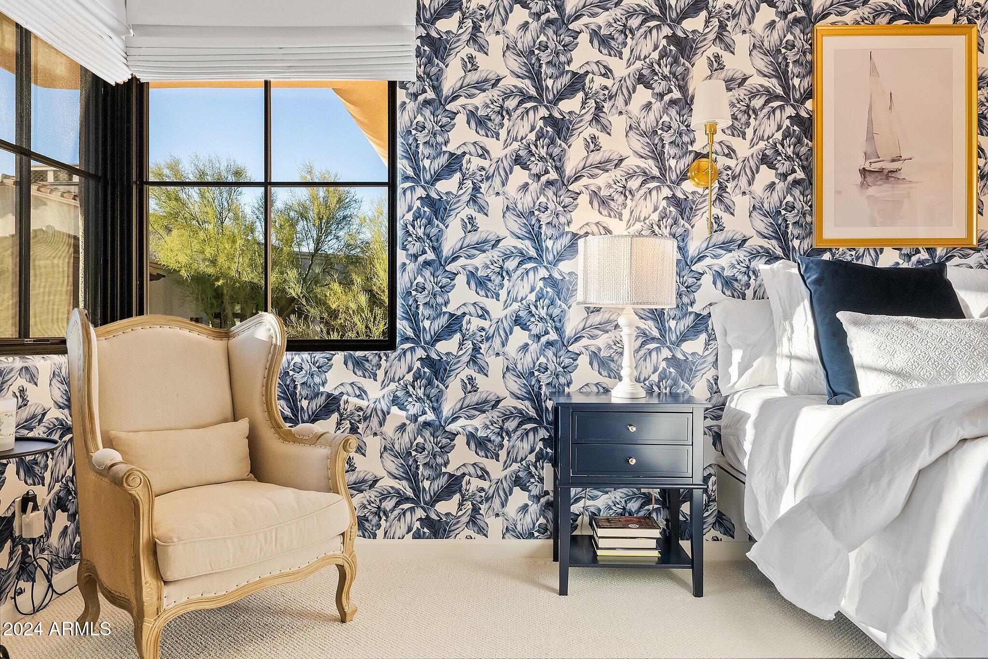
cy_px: 330
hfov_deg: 73.7
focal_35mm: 24
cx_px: 494
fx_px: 659
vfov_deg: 53.2
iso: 2500
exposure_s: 1/500
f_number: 8
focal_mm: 24
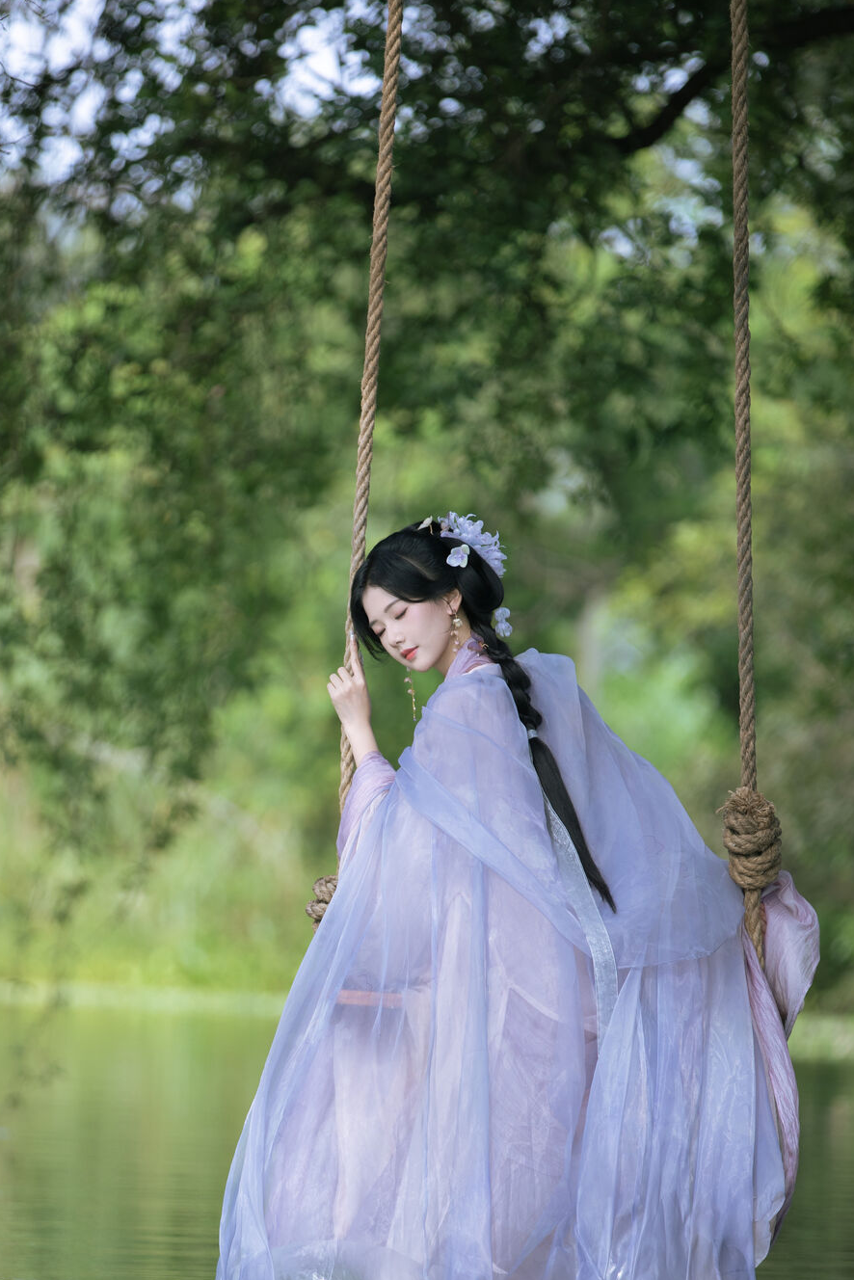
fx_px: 9637
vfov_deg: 7.6
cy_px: 779
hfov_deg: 5.1
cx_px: 319
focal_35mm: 271
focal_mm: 200
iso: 100
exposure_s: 1/500
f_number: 2.8
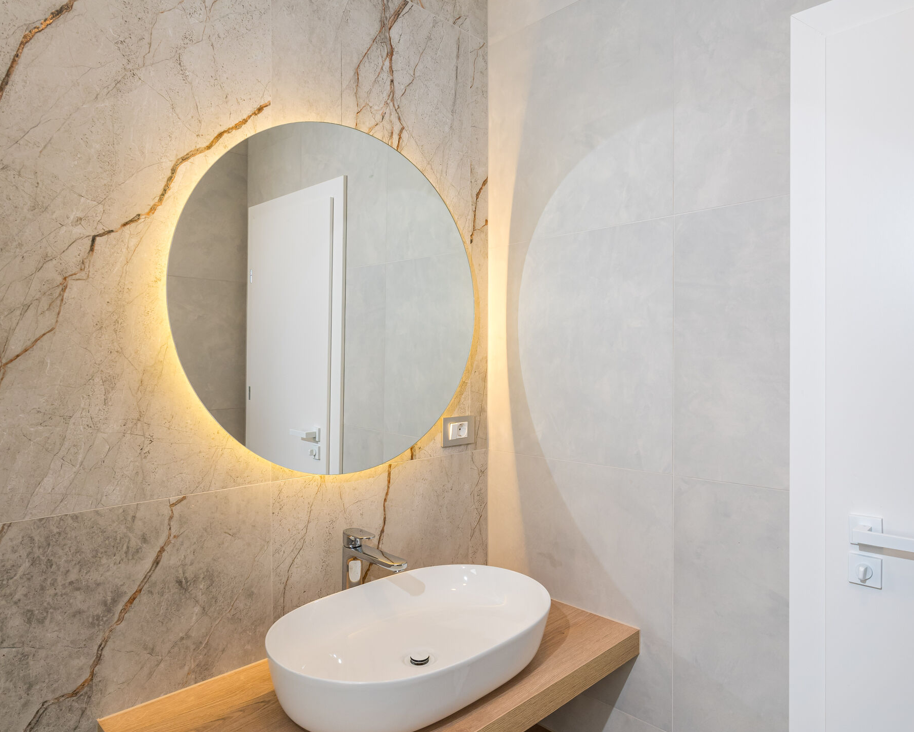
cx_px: 475
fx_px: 595
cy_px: 353
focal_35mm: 22
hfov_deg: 75.0
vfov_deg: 63.1
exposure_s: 1/80
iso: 800
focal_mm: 15
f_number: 8
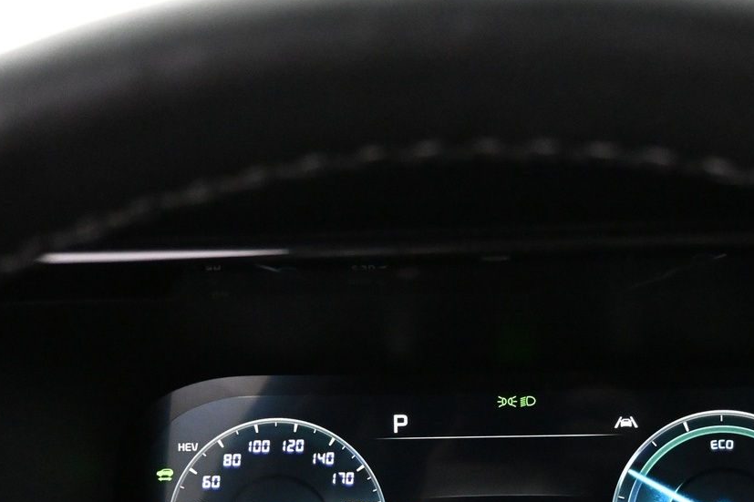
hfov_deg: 41.6
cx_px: 480
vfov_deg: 28.0
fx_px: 984
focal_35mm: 47
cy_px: 407
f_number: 3.5
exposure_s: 1/60
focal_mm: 16
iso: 6400
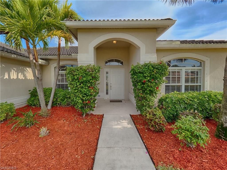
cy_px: 85
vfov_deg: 85.6
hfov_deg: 102.1
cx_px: 114
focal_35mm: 14
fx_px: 92
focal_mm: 7
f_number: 8
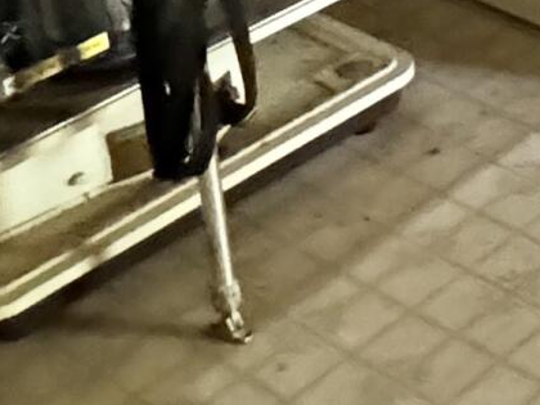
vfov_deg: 12.4
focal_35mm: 100
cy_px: -491
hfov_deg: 14.9
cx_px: 1165
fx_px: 1560
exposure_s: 1/59
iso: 1250
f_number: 2.2
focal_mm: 2.22
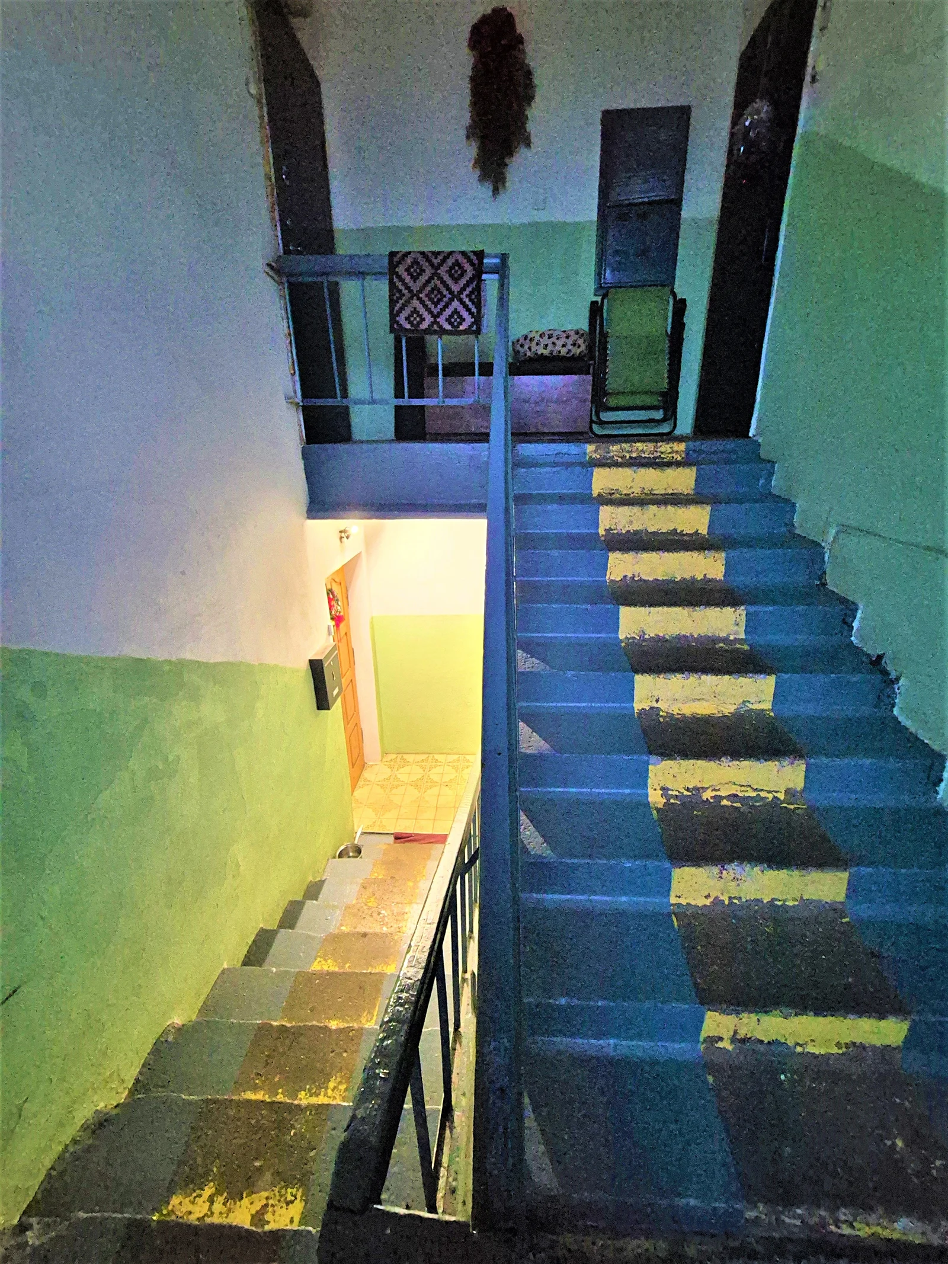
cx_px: 474
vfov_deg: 106.2
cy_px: 632
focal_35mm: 13
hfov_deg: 89.9
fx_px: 475
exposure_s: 1/50
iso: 1250
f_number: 2.2
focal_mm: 2.2
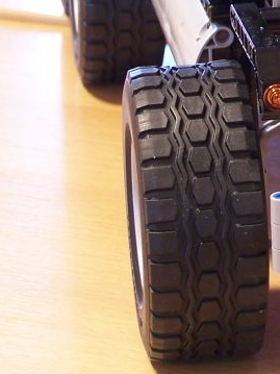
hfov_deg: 7.4
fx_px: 2126
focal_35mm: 197
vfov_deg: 9.9
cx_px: 394
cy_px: -101
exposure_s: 1/3
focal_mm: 11.5
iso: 80
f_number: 3.2
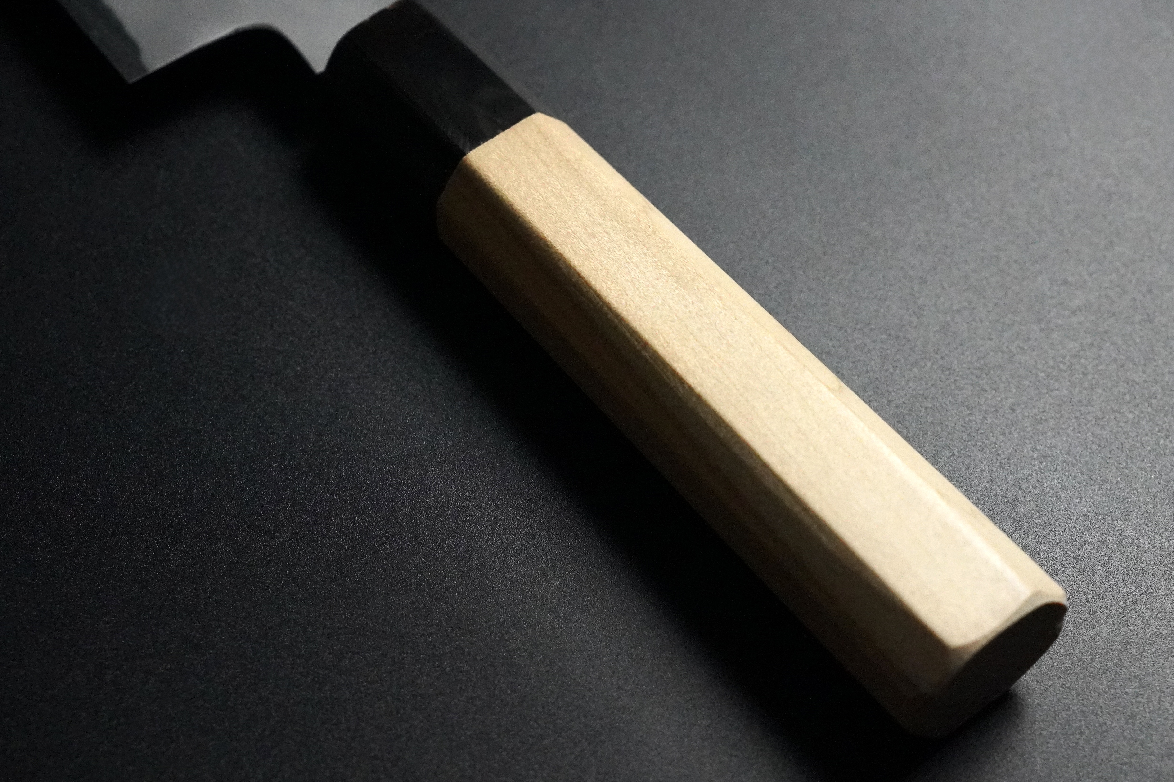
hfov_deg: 28.9
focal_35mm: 70
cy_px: 413
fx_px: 2279
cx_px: 583
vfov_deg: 19.5
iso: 6400
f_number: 5
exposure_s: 1/160
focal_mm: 38.5
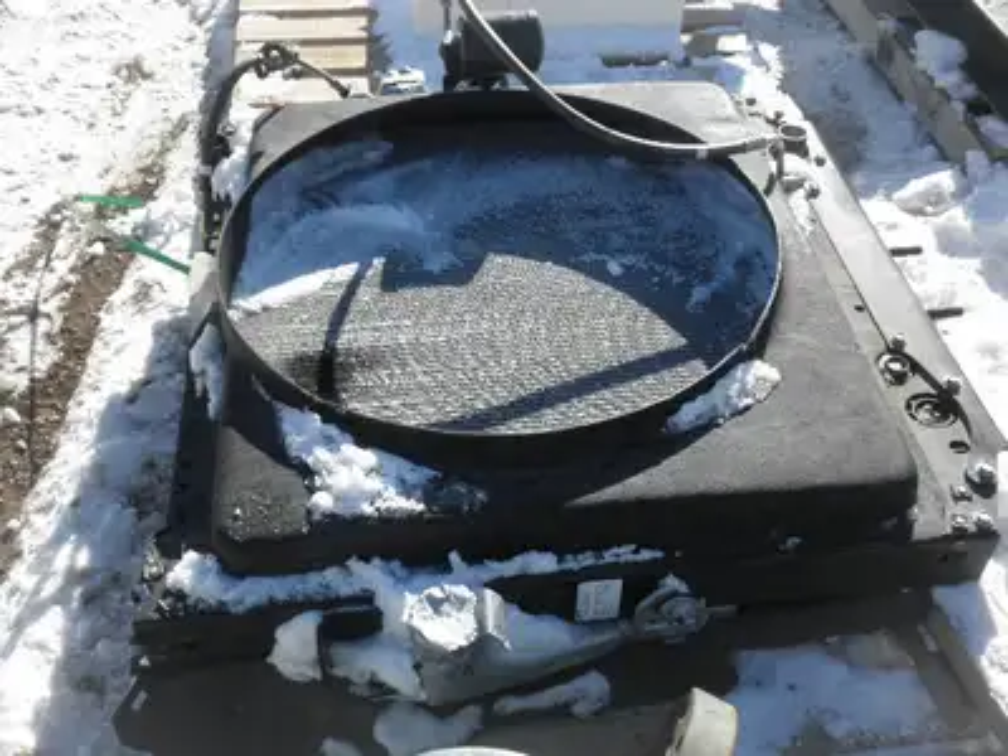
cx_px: 504
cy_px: 378
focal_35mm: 35
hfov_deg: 52.6
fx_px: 1019
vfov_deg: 40.7
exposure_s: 1/80
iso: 64
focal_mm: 6.1
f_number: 9.1
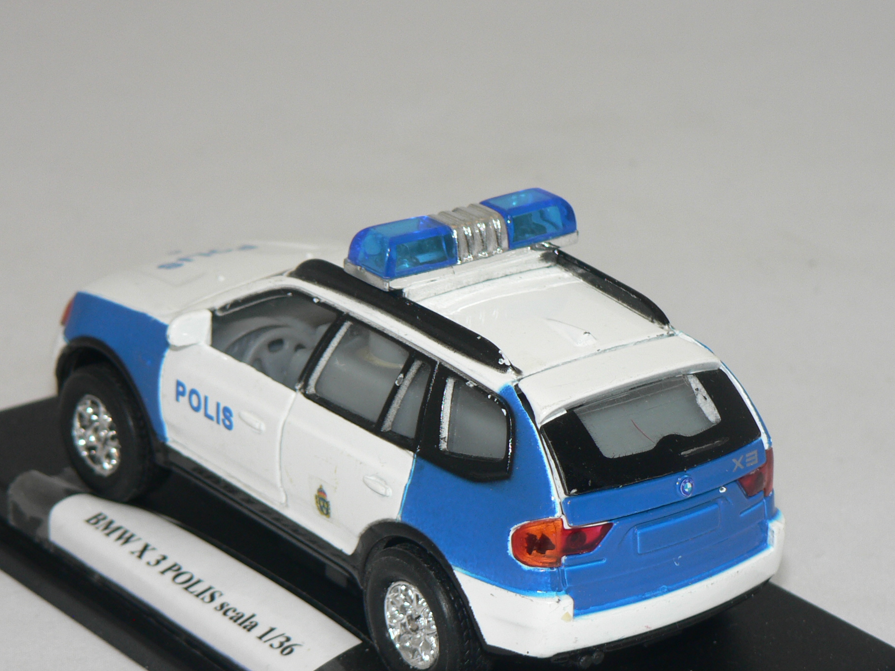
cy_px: 442
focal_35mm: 126
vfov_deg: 11.8
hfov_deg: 15.6
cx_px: 481
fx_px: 3258
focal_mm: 14.9
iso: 80
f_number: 3.2
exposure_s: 1/60
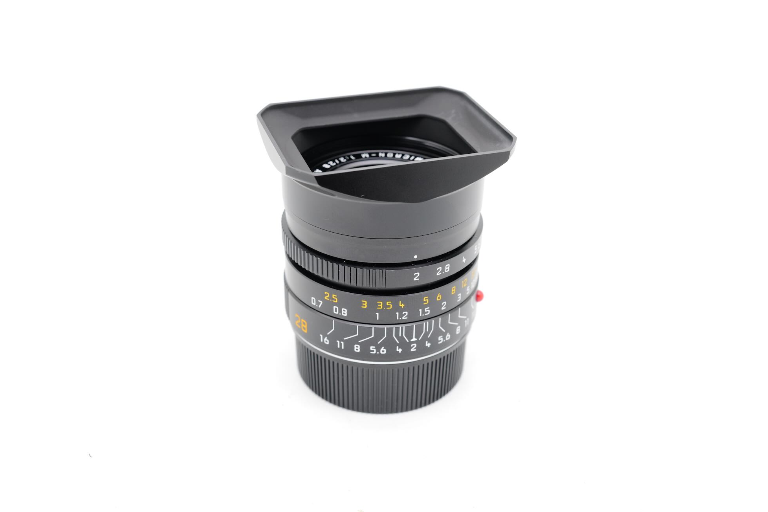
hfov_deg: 44.5
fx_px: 939
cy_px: 252
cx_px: 379
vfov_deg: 30.5
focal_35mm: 44
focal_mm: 43
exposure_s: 1/60
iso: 800
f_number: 9
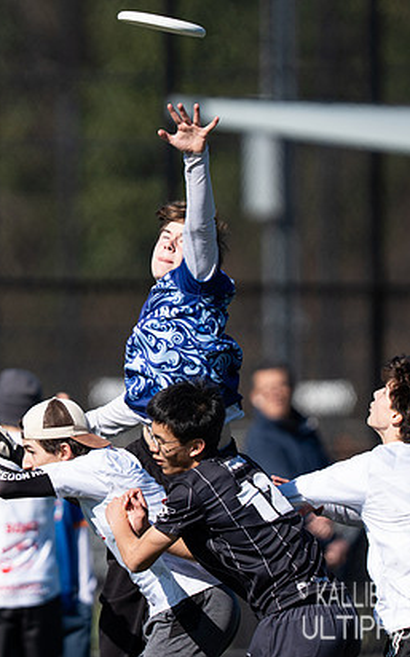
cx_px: 144
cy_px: 391
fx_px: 13481
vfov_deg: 2.8
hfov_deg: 1.7
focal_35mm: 753
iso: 200
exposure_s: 1/3200
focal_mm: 400
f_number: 3.2
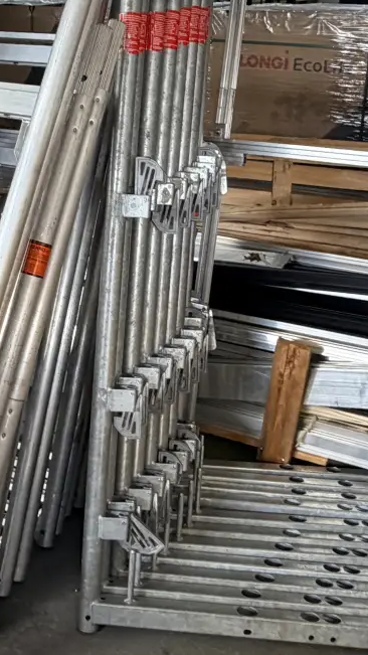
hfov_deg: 26.4
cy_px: 227
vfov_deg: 44.9
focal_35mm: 45
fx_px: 781
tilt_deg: -17.4
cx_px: 120
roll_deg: +1.6
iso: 250
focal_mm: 2.22
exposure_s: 1/100
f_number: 2.2
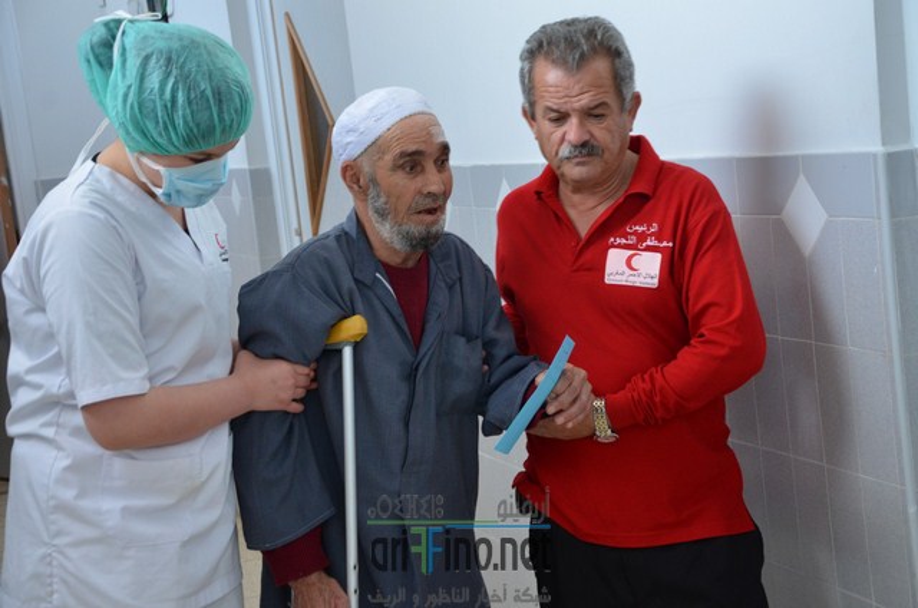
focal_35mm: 72
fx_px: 1832
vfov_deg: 18.8
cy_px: 304
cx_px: 459
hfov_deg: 28.1
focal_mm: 48
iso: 800
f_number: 4.8
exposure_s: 1/60
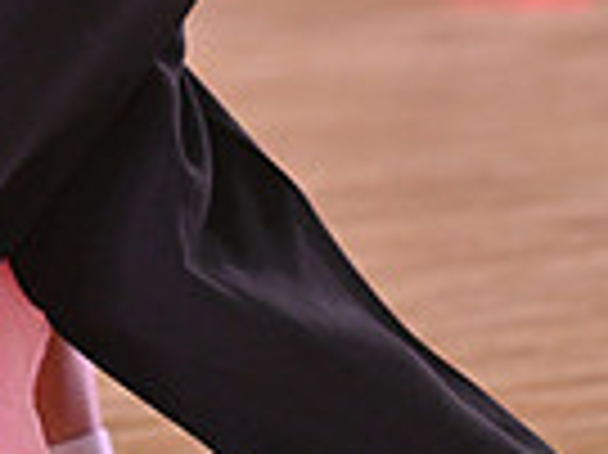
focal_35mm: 828
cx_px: -241
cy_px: -445
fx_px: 14530
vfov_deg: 1.8
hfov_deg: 2.4
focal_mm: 200
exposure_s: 1/320
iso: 2500
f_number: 5
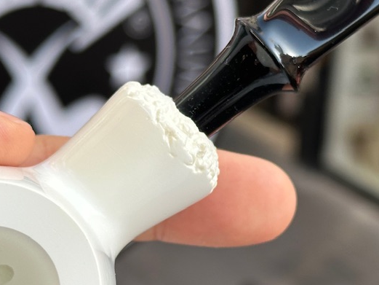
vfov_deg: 12.6
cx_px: 172
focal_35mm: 118
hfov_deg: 16.7
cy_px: 146
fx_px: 1292
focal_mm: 6.86
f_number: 1.78
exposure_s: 1/724
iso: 64
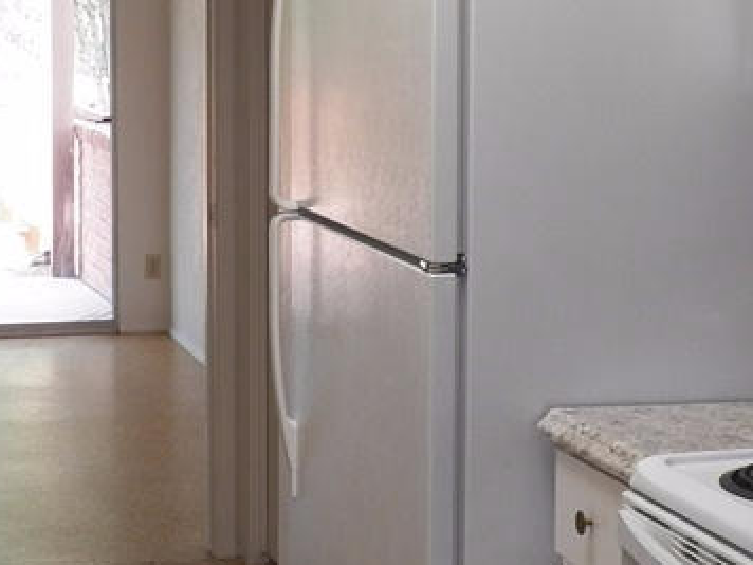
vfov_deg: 16.9
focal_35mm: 87
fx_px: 1893
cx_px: 203
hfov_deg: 22.3
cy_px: 133
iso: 125
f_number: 2.8
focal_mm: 5.5
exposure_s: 1/100
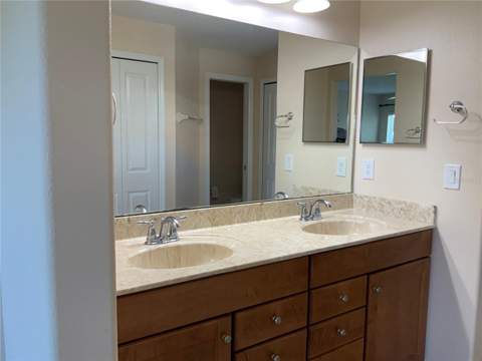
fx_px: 404
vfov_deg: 48.2
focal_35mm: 29
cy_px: 180
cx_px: 241
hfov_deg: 61.7
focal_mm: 3
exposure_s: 1/120
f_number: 1.8
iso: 64
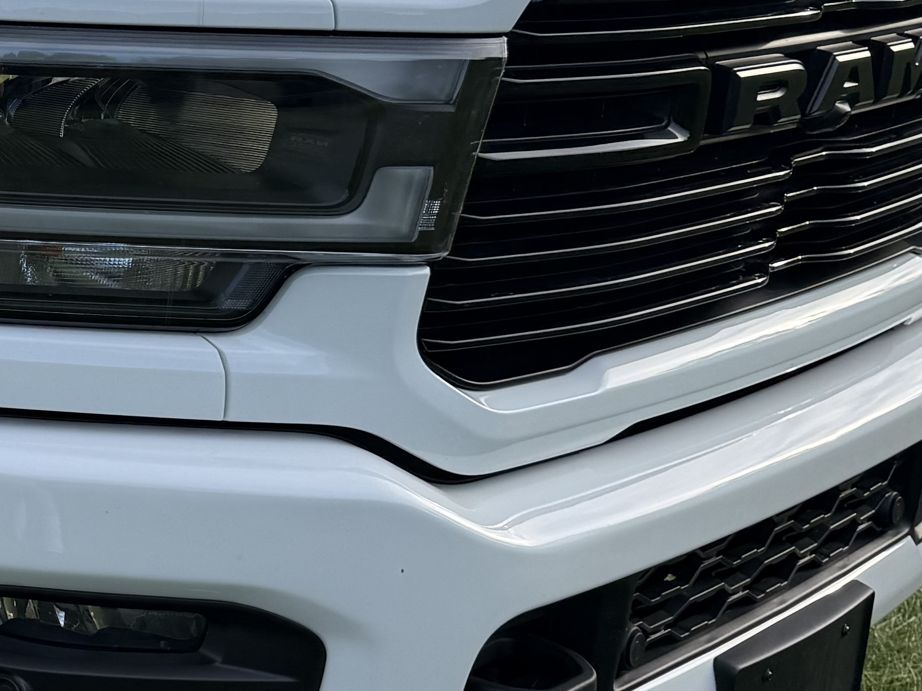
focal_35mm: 78
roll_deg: -0.6
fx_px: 2077
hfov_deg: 22.3
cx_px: -295
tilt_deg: -9.0
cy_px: 131
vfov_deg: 18.7
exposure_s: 1/2232
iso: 80
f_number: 1.78
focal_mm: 6.76
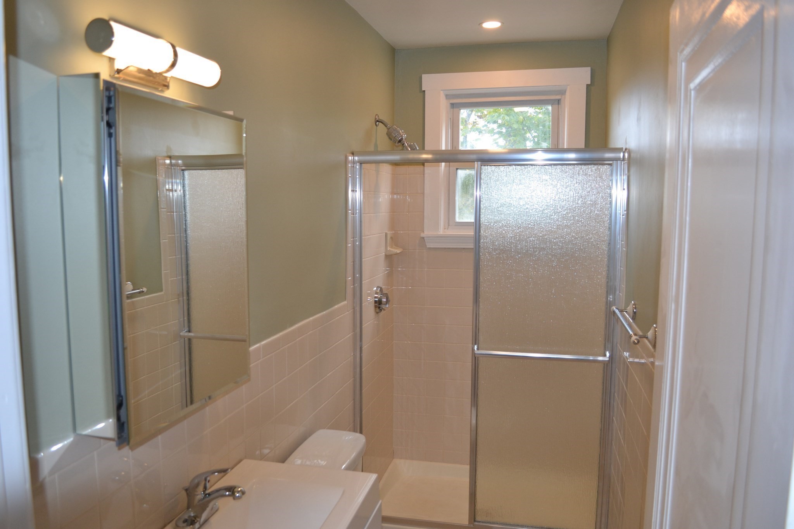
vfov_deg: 47.9
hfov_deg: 67.4
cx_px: 397
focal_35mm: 27
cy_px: 264
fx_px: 595
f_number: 4
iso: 320
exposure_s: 1/125
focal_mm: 18
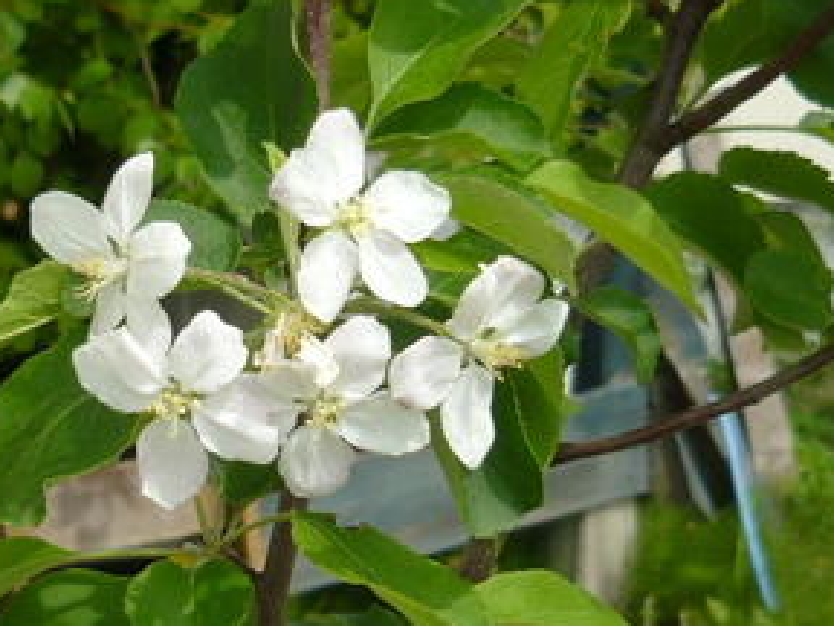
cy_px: 329
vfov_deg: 16.6
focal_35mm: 89
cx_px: 249
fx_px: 2144
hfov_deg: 21.9
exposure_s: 1/800
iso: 100
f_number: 2.9
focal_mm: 6.3
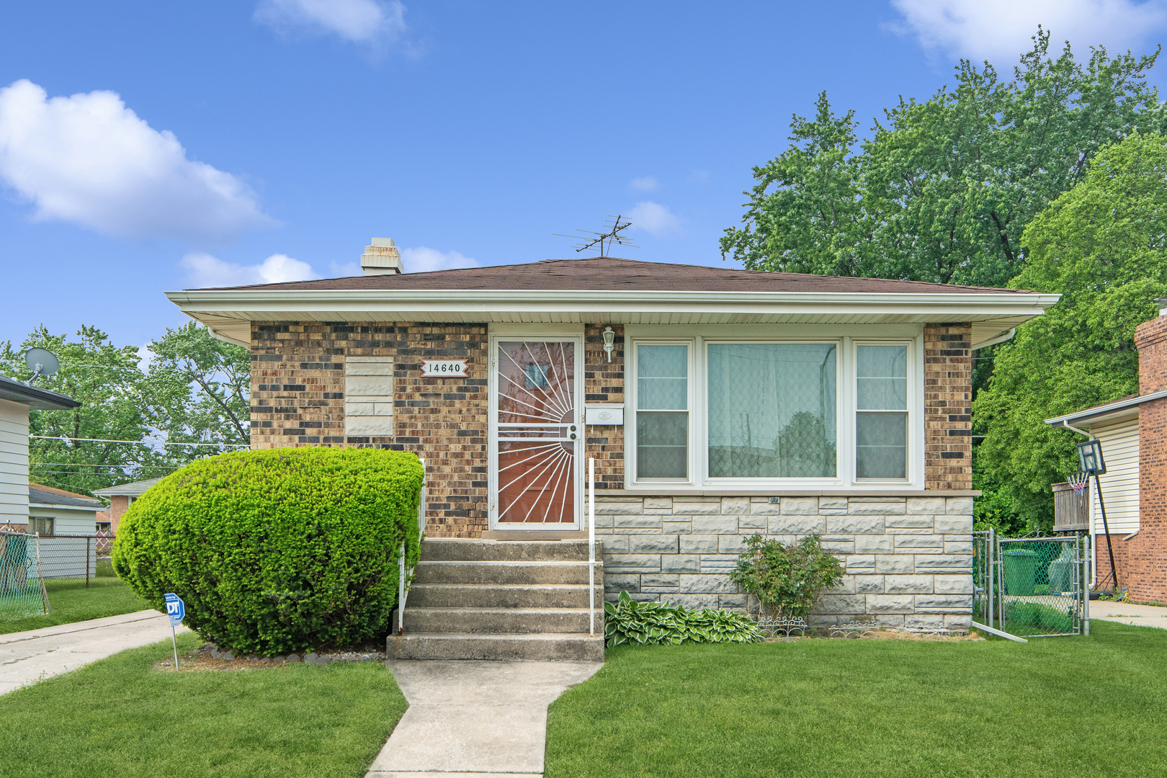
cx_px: 584
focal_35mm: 30
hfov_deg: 61.9
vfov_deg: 43.6
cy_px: 389
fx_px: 972
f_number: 8
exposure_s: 1/200
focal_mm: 20
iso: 250
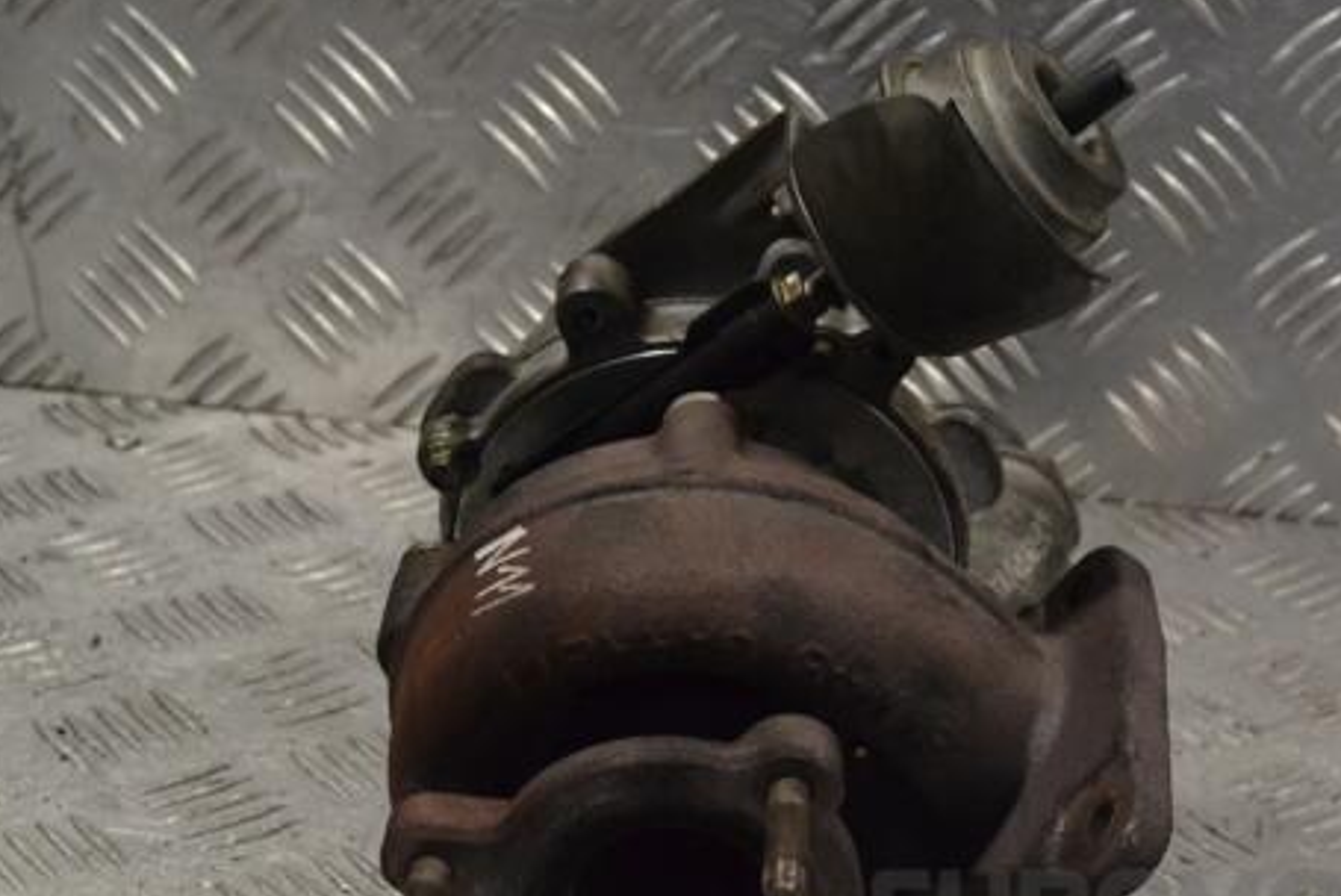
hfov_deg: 24.4
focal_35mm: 83
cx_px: 816
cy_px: 522
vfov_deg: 16.5
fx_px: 3094
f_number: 9
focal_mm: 42
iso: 3200
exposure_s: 1/320
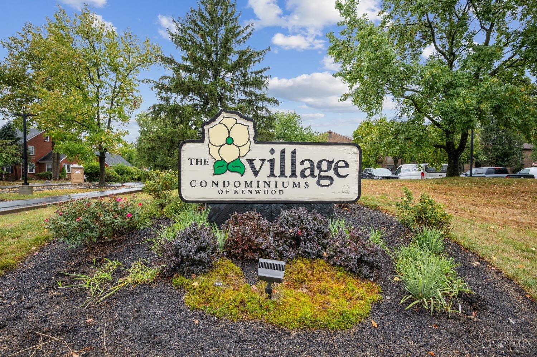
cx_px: 268
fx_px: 261
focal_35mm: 18
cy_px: 178
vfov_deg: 68.8
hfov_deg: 91.6
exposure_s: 1/60
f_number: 8
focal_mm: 17.5
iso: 100
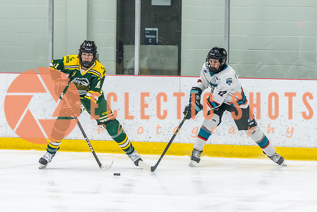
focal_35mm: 225
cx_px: 106
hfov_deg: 9.2
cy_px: 113
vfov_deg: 6.1
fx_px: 1978
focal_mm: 135
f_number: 2.8
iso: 4000
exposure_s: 1/800
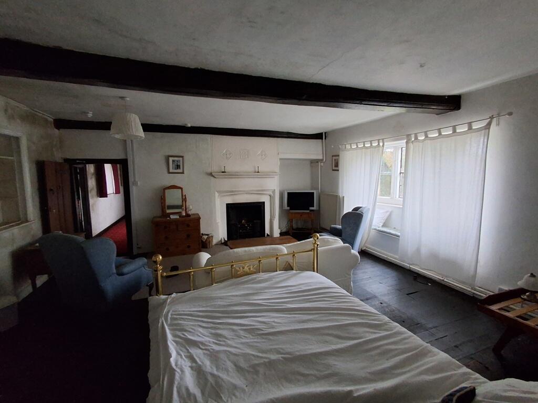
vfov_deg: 78.1
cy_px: 202
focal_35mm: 16
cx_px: 269
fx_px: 249
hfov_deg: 94.5
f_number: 2.2
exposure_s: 1/33
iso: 400
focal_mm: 1.64
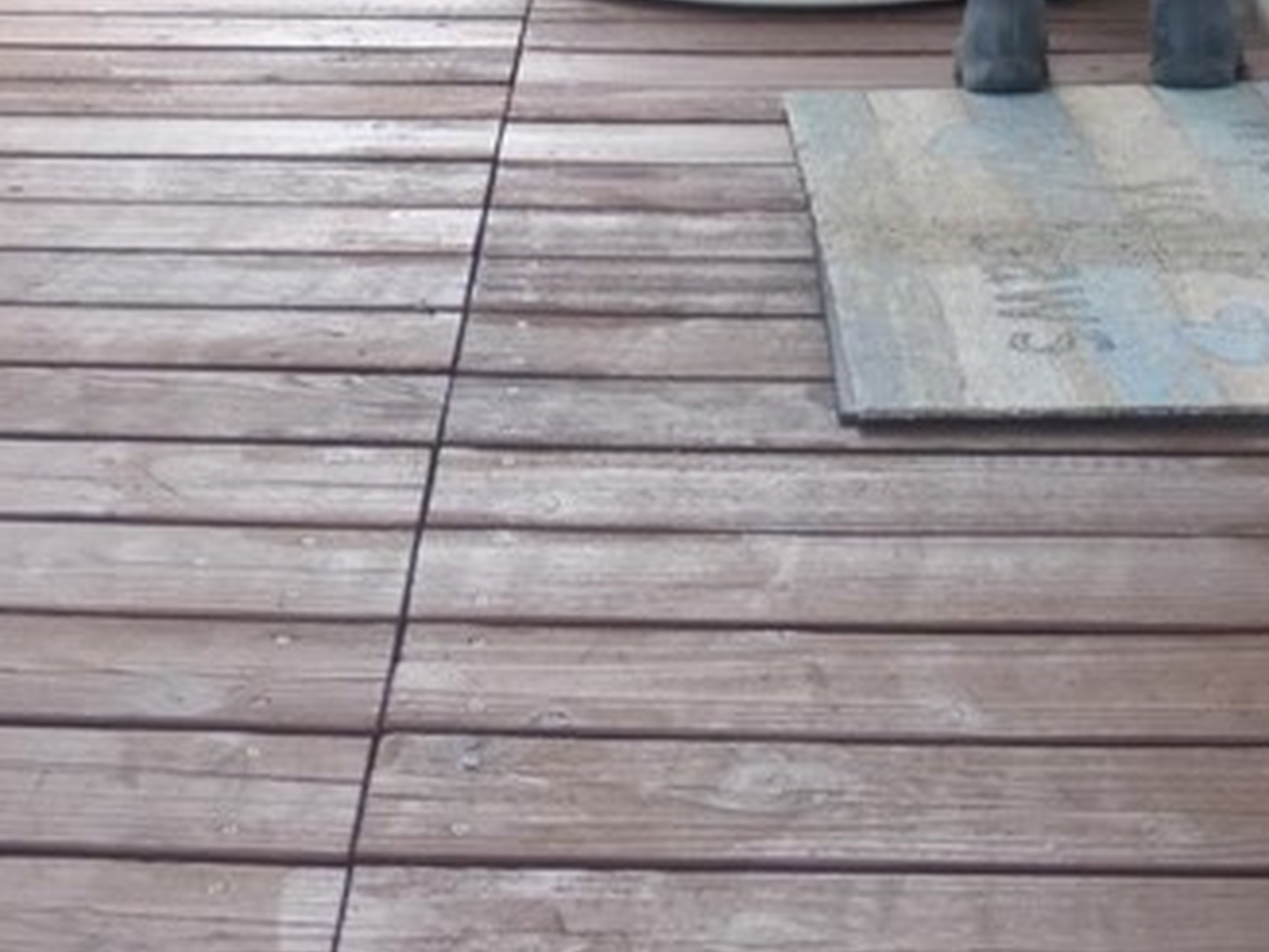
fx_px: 2749
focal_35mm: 75
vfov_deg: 17.9
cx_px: 580
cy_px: -402
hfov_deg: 26.0
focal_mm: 4.3
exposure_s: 1/60
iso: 100
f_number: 3.3
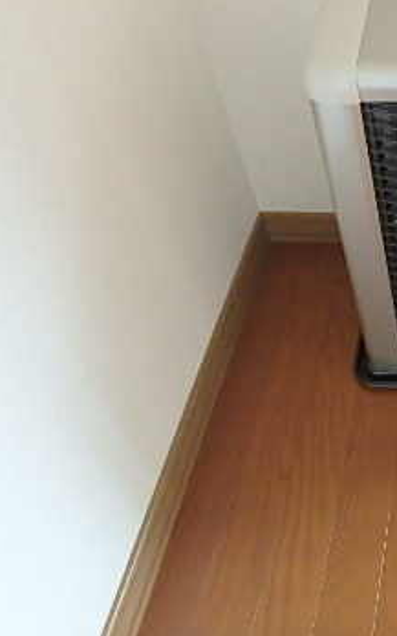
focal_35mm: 41
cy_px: 202
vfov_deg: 47.3
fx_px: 709
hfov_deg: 26.4
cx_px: 520
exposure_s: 1/30
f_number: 3.5
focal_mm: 3.7
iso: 800
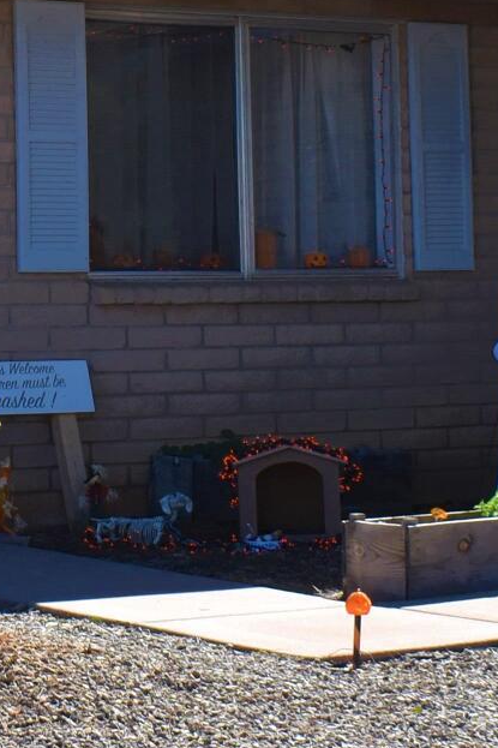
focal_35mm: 130
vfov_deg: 15.7
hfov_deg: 10.5
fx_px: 2699
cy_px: 207
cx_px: 4
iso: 110
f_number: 8
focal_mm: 18
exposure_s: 1/250
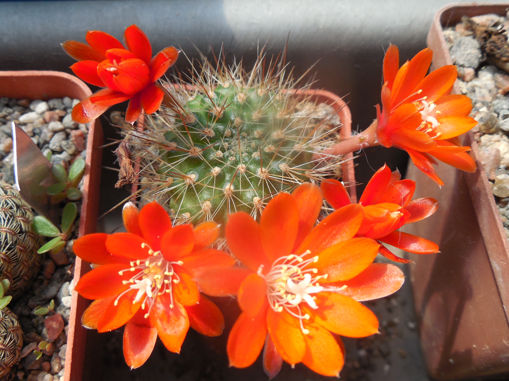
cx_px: 252
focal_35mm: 33
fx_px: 485
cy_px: 183
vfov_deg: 42.9
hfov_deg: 55.4
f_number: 3.6
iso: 125
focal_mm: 5.6
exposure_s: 1/400
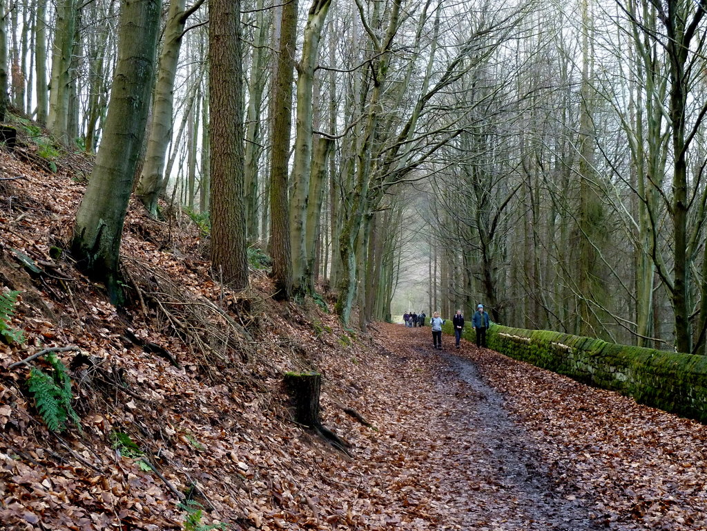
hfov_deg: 34.9
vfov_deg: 26.6
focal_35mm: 55
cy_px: 266
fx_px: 1123
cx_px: 354
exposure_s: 1/40
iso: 320
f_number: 3.9
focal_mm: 9.1
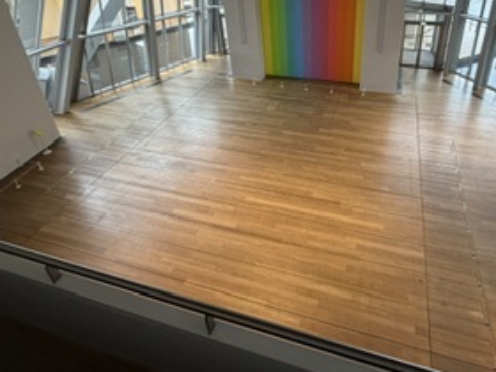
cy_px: 87
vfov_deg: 53.8
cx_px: 298
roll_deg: +2.1
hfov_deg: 70.9
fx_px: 344
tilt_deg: -26.7
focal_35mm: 24
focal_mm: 2.22
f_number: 2.2
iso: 320
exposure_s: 1/87
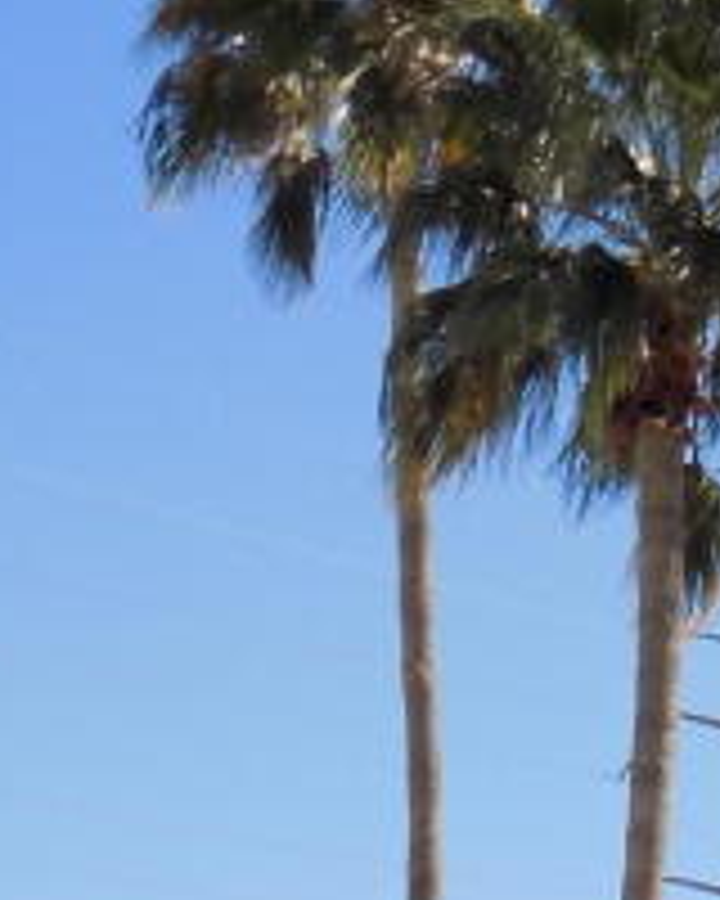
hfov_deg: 10.5
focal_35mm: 135
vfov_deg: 13.3
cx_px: 1454
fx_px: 3596
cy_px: 1436
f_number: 3.2
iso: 80
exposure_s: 1/800
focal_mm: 4.8
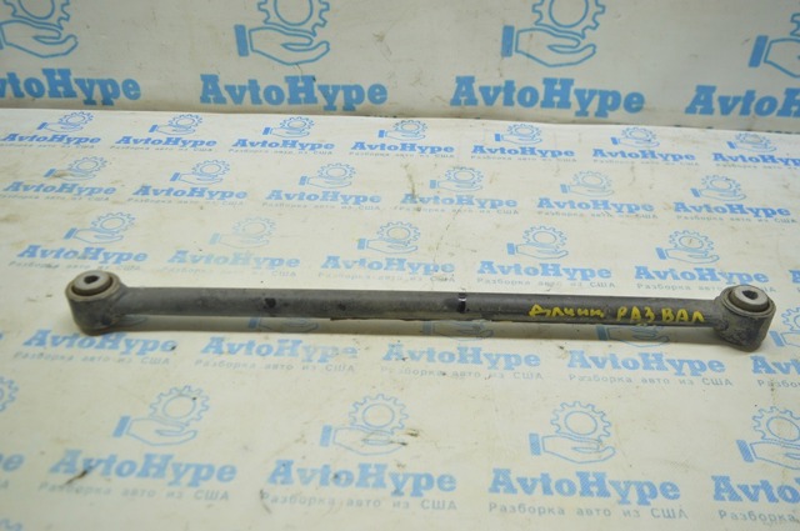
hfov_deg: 59.6
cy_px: 266
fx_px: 699
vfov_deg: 41.6
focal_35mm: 32
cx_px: 400
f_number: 3.8
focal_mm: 21
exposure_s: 1/50
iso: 400
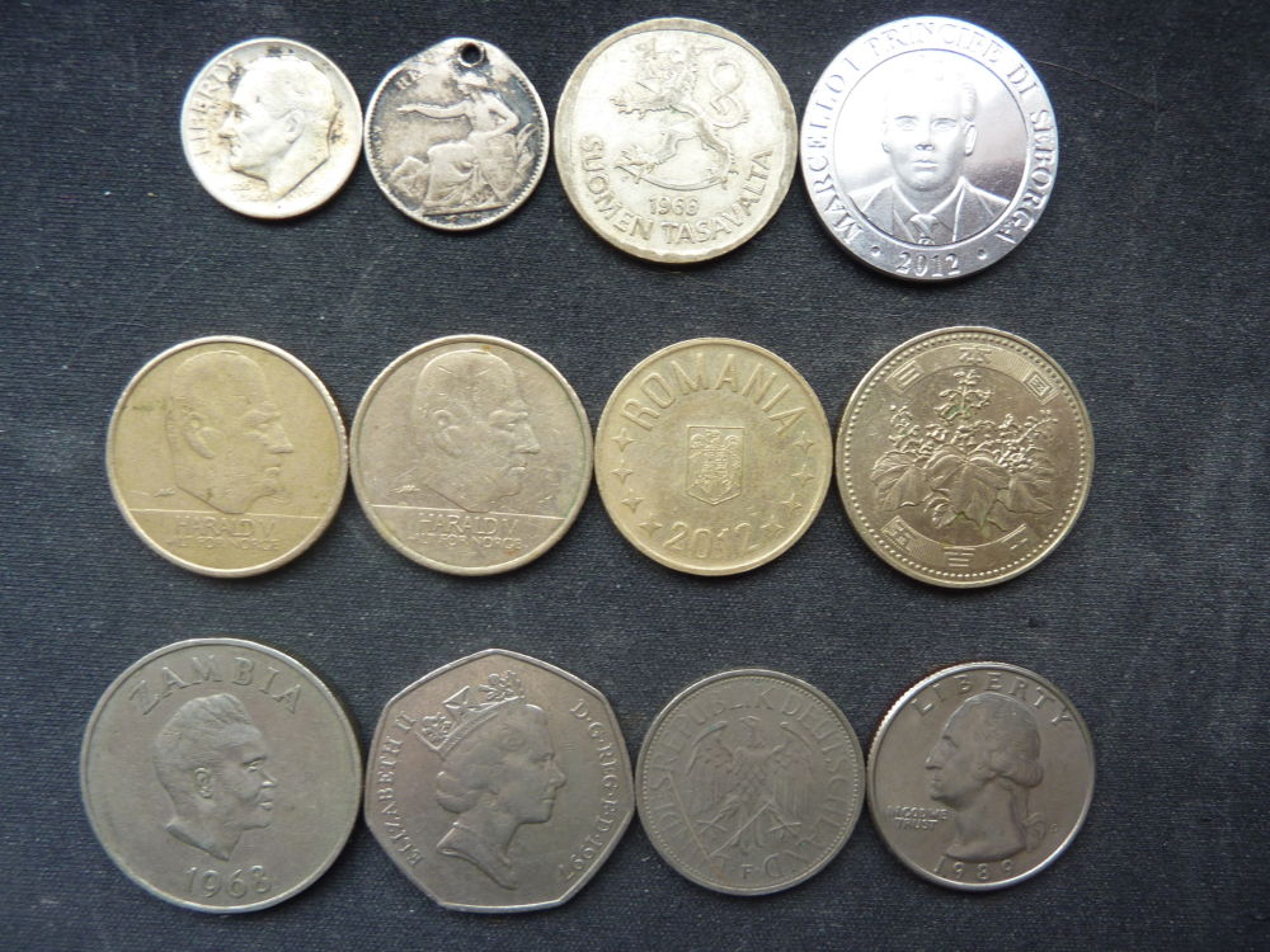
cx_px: 635
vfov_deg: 54.9
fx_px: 917
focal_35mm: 25
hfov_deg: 69.4
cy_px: 476
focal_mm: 4.1
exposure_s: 1/30
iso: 100
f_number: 3.3
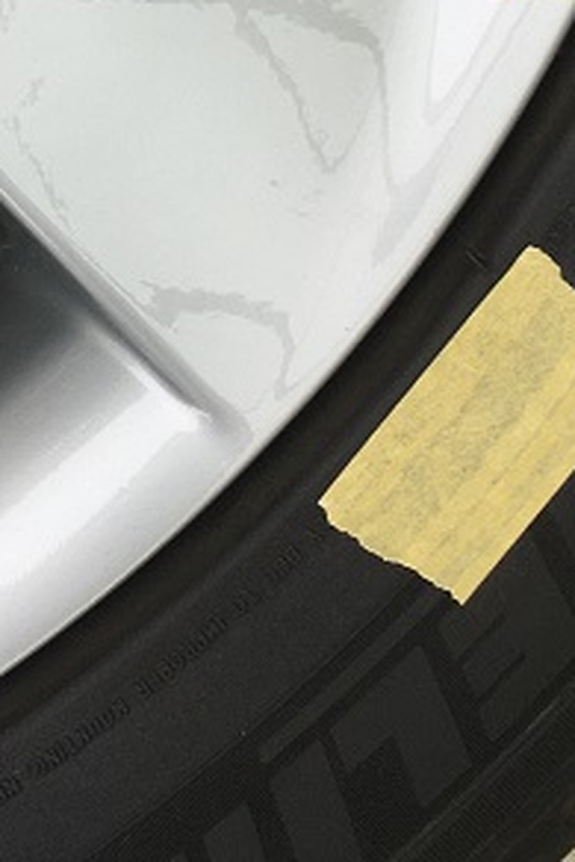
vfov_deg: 21.6
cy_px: -146
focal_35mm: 88
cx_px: -32
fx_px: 2106
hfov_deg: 15.2
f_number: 2.2
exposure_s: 1/279
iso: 25
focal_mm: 4.15
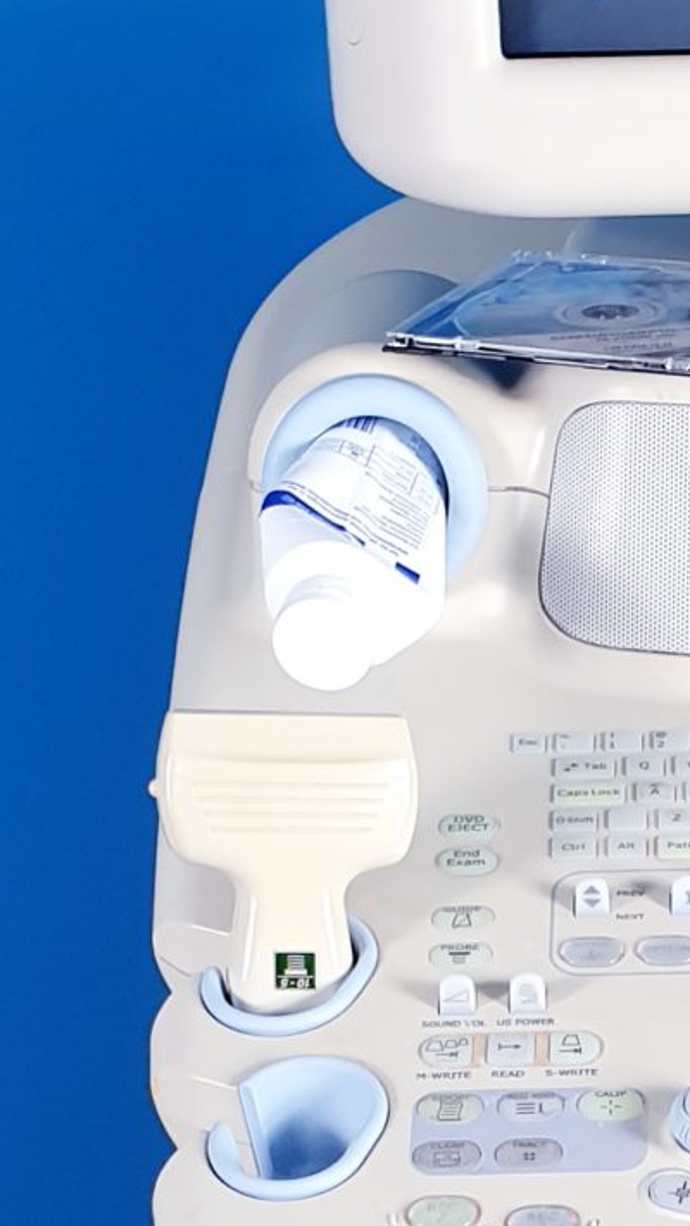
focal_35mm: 102
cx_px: 771
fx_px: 3317
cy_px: 1283
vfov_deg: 20.2
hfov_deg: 11.7
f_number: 2.4
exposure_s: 1/50
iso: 125
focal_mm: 4.3
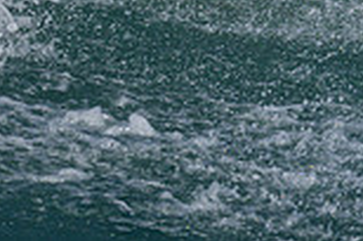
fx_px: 30399
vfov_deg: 0.5
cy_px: -214
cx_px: 585
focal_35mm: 3021
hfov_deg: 0.7
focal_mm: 800
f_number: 8
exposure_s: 1/2000
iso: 250
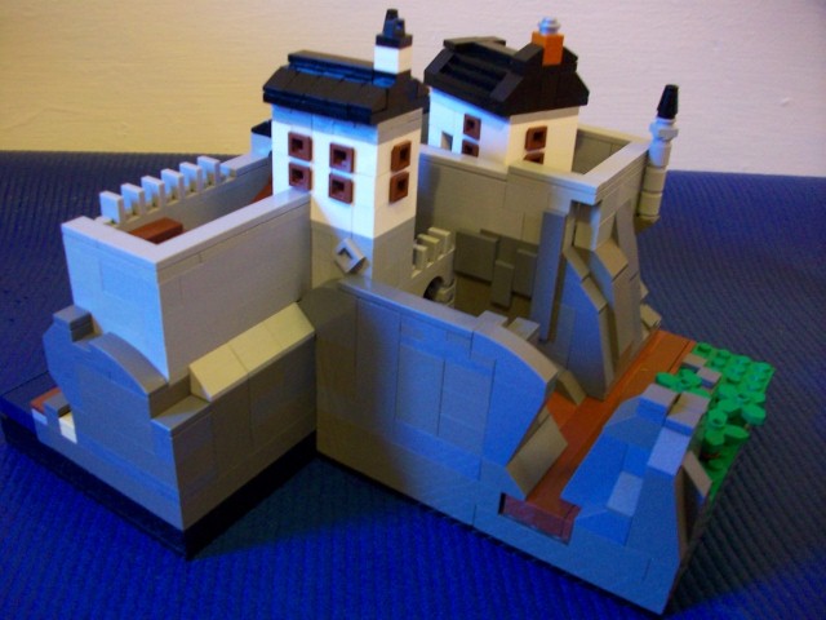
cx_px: 413
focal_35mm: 34
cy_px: 310
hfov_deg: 54.0
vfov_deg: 41.8
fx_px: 811
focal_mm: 5.7
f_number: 2.8
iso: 200
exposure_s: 1/8
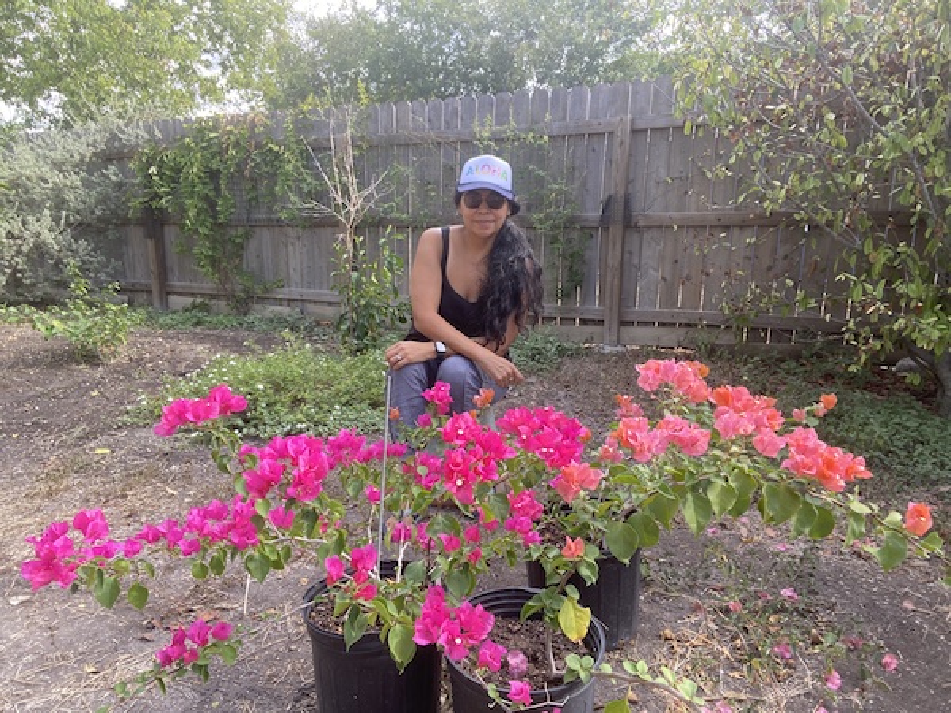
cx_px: 476
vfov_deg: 58.9
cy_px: 356
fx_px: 632
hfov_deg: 73.9
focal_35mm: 23
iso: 50
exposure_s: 1/122
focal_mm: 2.71
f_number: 2.2
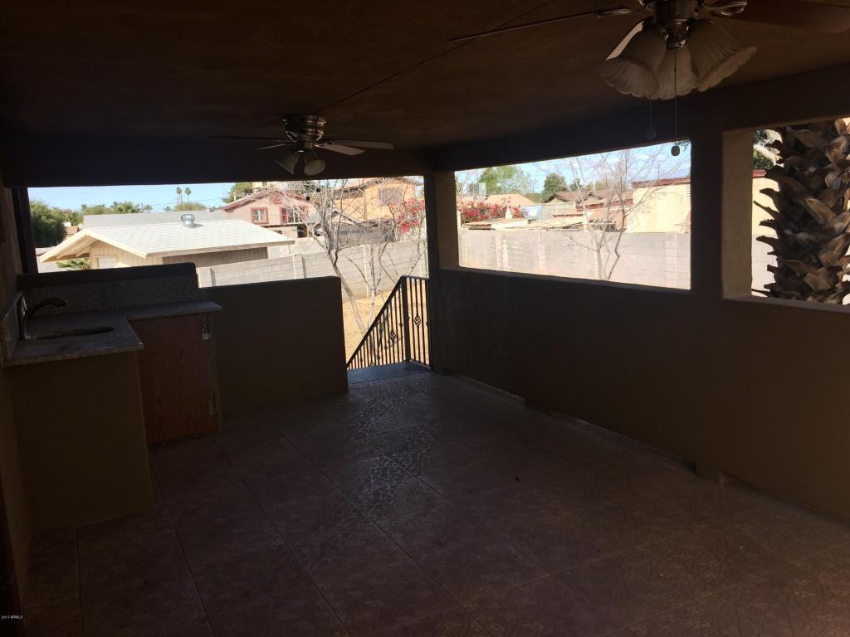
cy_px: 318
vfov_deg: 48.2
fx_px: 712
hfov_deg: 61.7
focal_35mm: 29
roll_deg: +0.7
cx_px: 425
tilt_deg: -8.3
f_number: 2.2
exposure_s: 1/977
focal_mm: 4.15
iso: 32
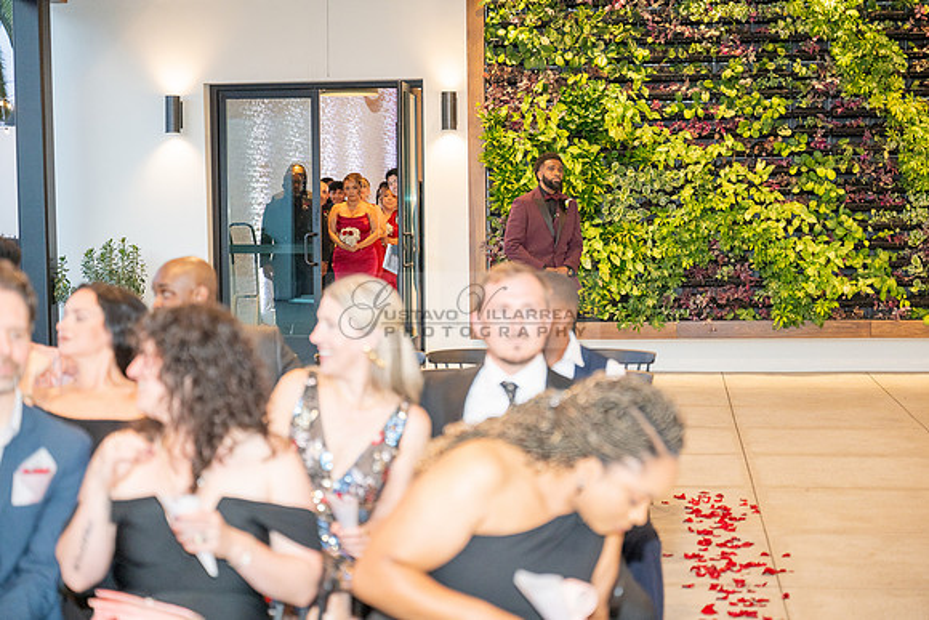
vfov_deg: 19.5
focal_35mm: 70
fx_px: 1807
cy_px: 310
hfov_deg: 28.8
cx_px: 464
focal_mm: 70
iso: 1000
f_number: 2.8
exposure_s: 1/200
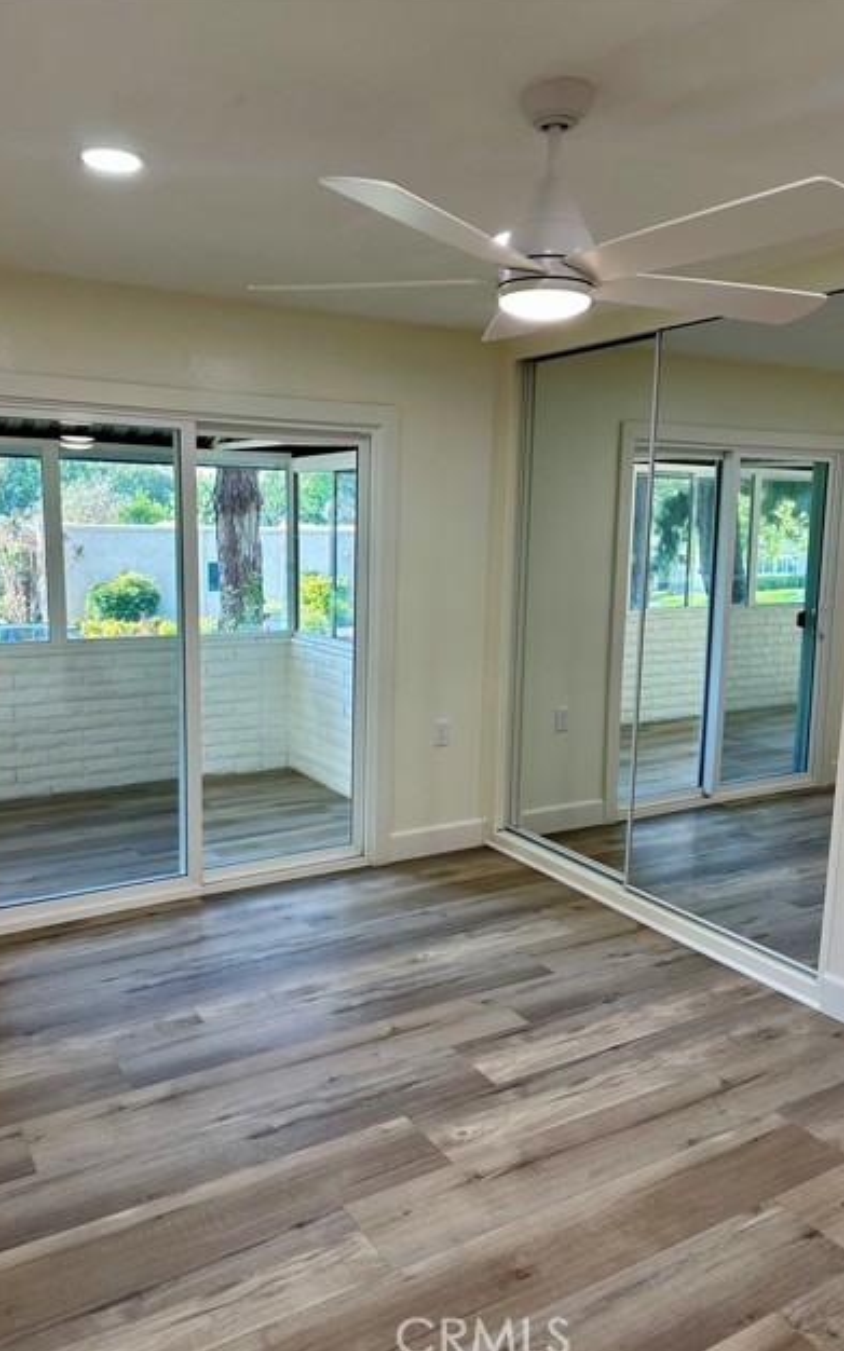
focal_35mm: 26
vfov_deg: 70.4
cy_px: 678
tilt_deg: -8.5
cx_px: 360
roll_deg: -1.0
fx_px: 957
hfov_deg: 47.4
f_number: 1.78
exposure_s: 1/125
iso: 80
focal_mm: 6.86
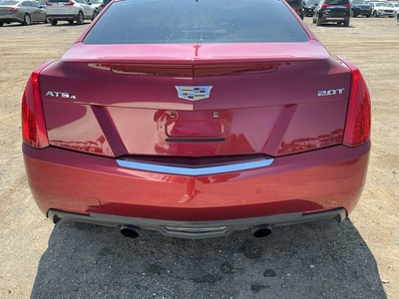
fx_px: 323
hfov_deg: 63.4
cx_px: 200
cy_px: 150
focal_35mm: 28
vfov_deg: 49.7
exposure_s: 1/409
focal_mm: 3
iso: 25
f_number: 1.8
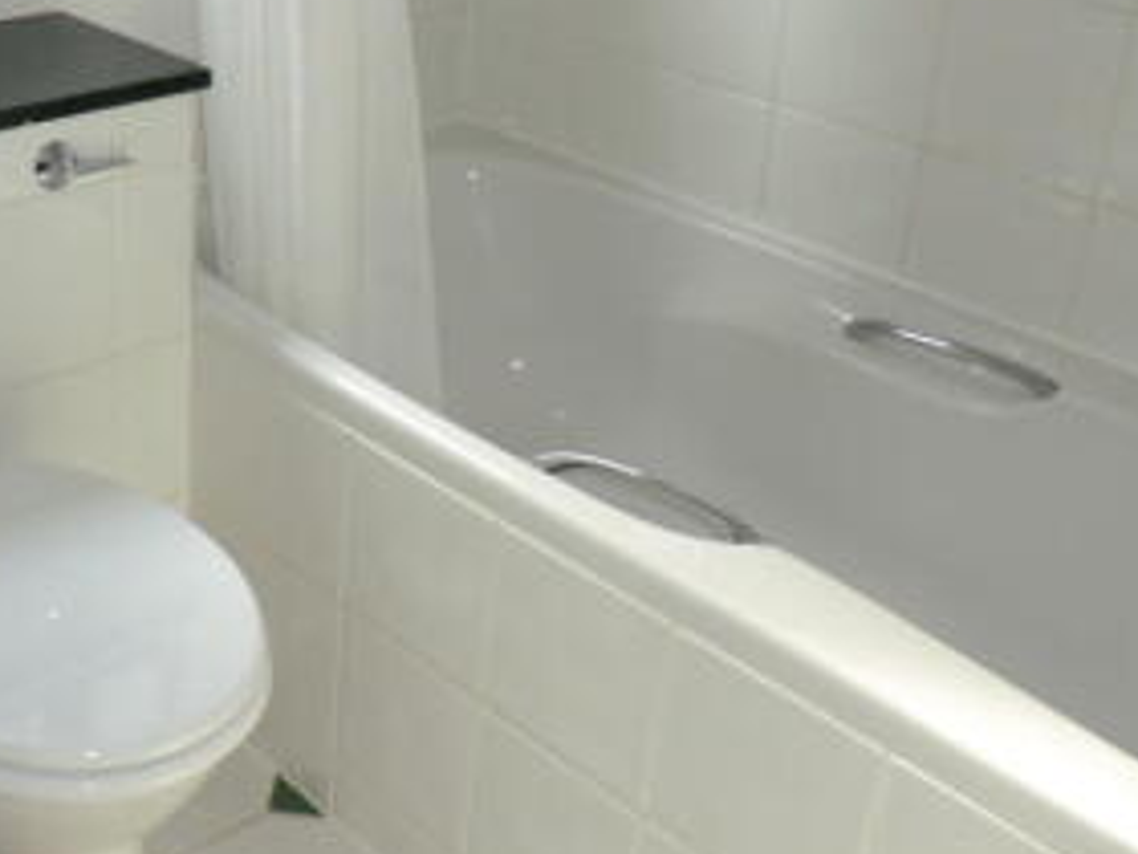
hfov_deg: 37.3
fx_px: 1644
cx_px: 287
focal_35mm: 50
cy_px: 238
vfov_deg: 28.8
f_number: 3.2
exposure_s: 1/60
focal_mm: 4.3
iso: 100
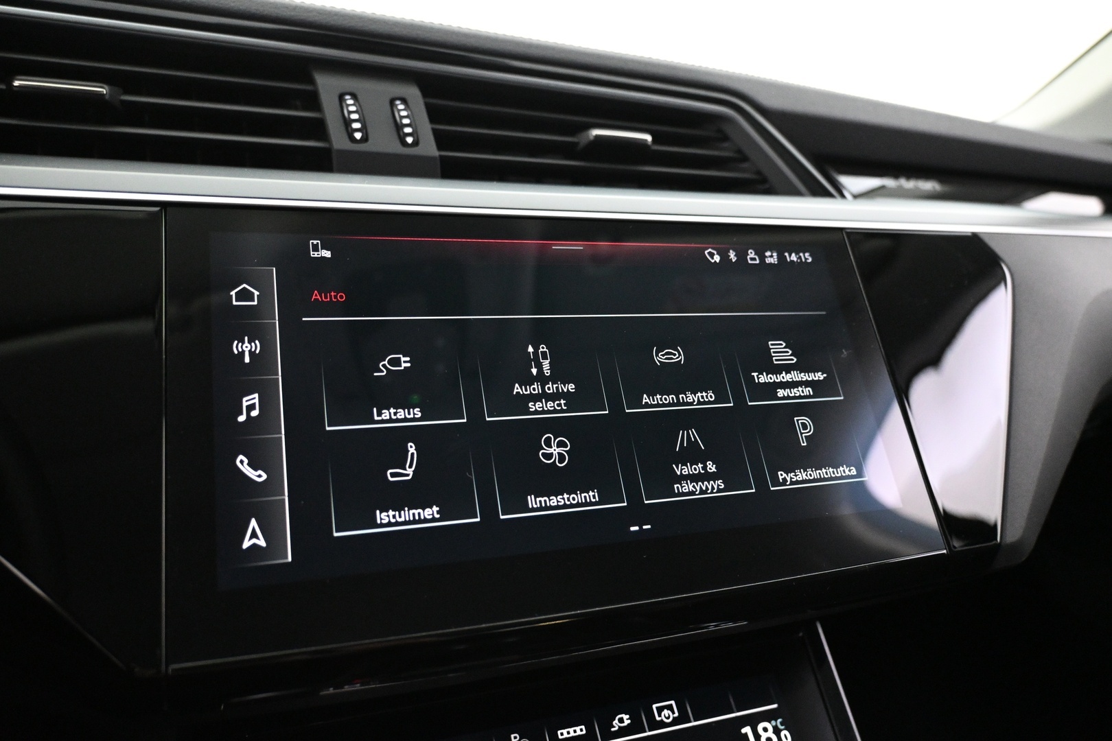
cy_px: 370
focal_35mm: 26
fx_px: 811
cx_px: 556
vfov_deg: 49.1
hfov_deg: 68.9
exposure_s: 1/30
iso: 4000
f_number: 3.5
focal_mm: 17.5
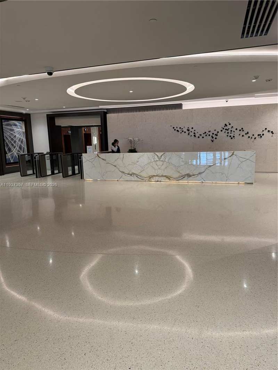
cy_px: 185
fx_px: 257
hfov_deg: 56.8
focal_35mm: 24
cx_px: 139
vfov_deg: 71.6
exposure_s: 1/120
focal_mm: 6.76
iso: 200
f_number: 1.78
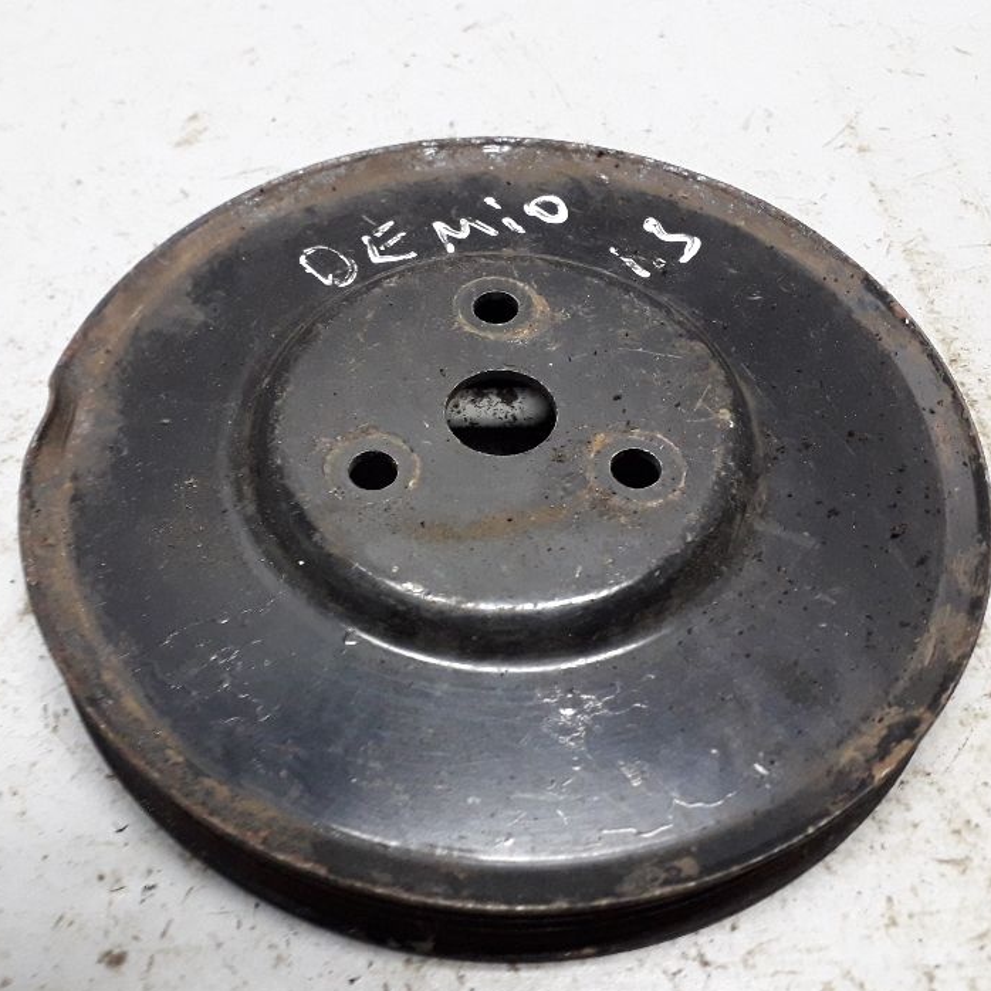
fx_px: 1134
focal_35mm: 35
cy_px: 500
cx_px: 413
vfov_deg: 47.2
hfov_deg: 47.0
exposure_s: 1/25
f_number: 1.9
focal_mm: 3.6
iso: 250
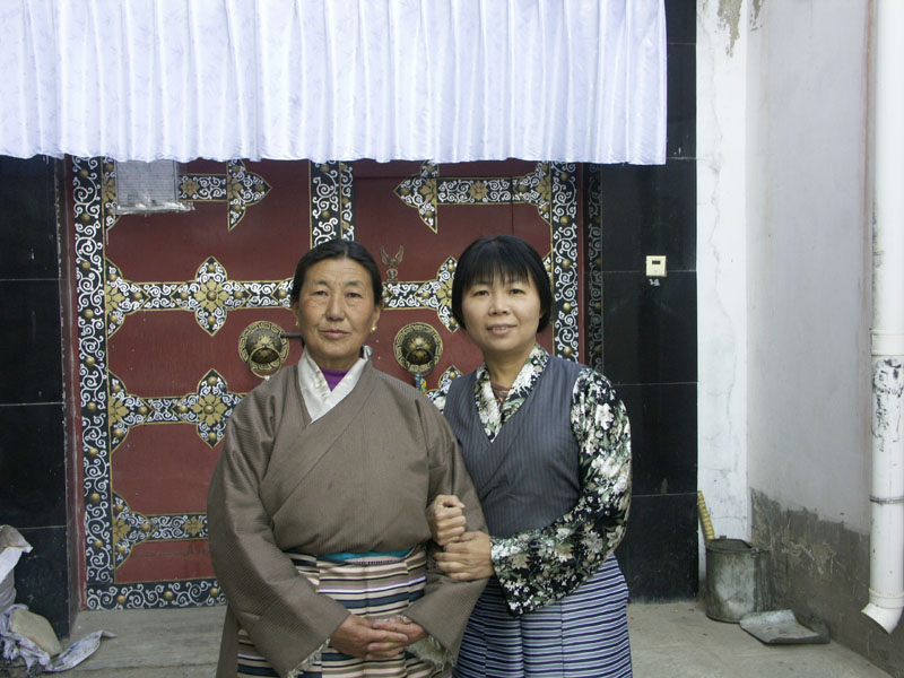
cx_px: 452
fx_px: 1149
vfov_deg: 32.9
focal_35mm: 44
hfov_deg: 42.9
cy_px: 339
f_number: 4.5
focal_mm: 11.32
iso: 100
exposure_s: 1/50
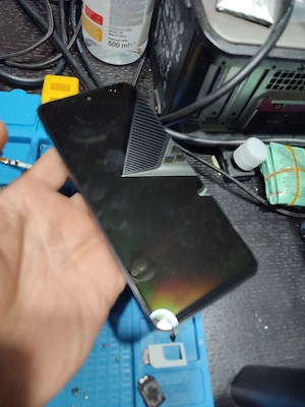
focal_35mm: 25
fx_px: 294
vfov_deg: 69.4
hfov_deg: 54.9
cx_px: 152
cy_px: 204
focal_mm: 6.04
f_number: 1.9
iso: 262
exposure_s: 1/24
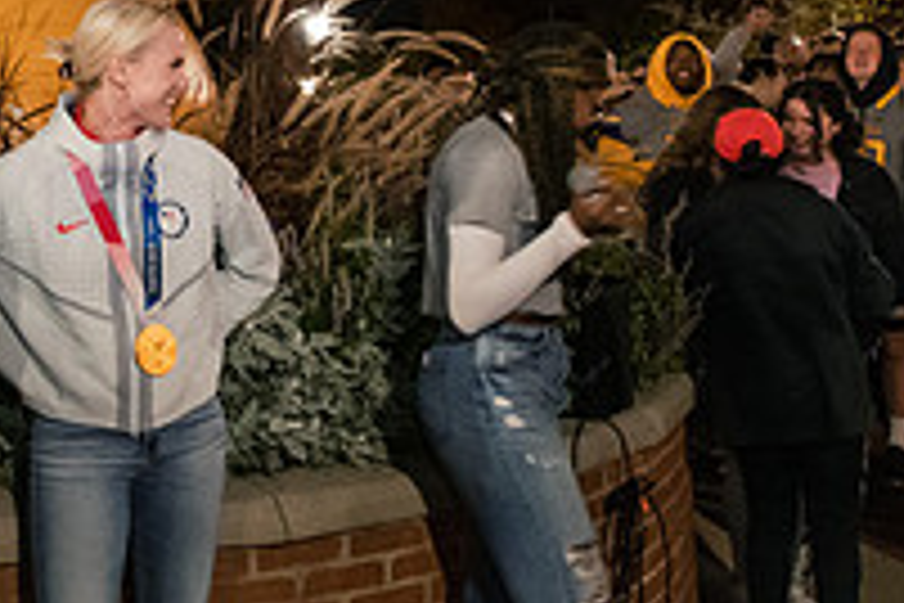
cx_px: 0
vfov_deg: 26.7
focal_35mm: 49
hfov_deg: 36.3
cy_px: 74
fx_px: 1230
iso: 6400
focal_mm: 17
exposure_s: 1/30
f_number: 3.2
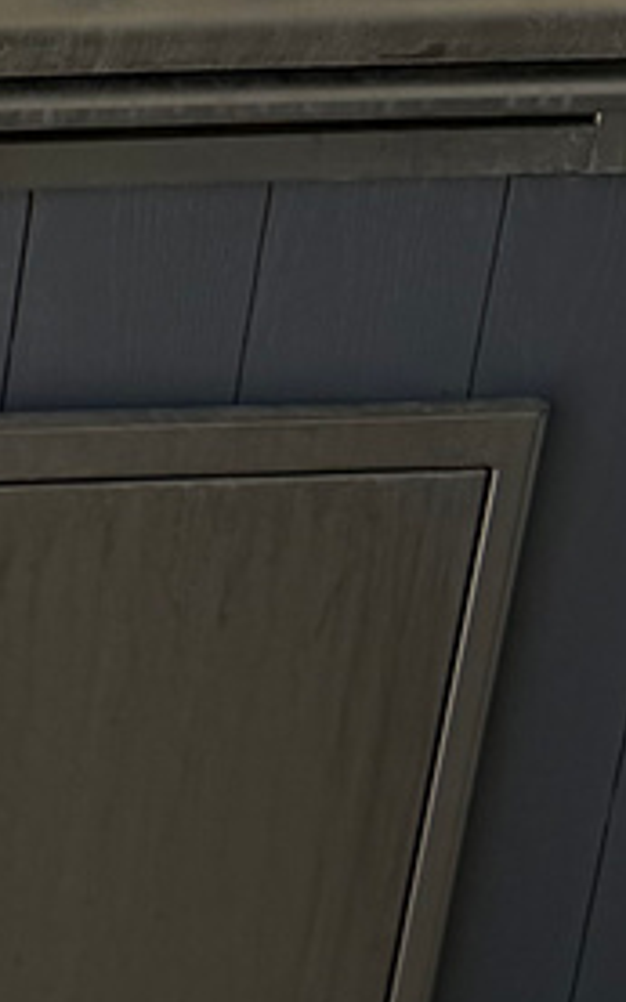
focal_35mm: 141
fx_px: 3851
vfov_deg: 14.6
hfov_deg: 8.1
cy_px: 962
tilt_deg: -26.5
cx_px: -1187
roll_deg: +0.5
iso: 80
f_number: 1.78
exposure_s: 1/3145
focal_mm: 6.76
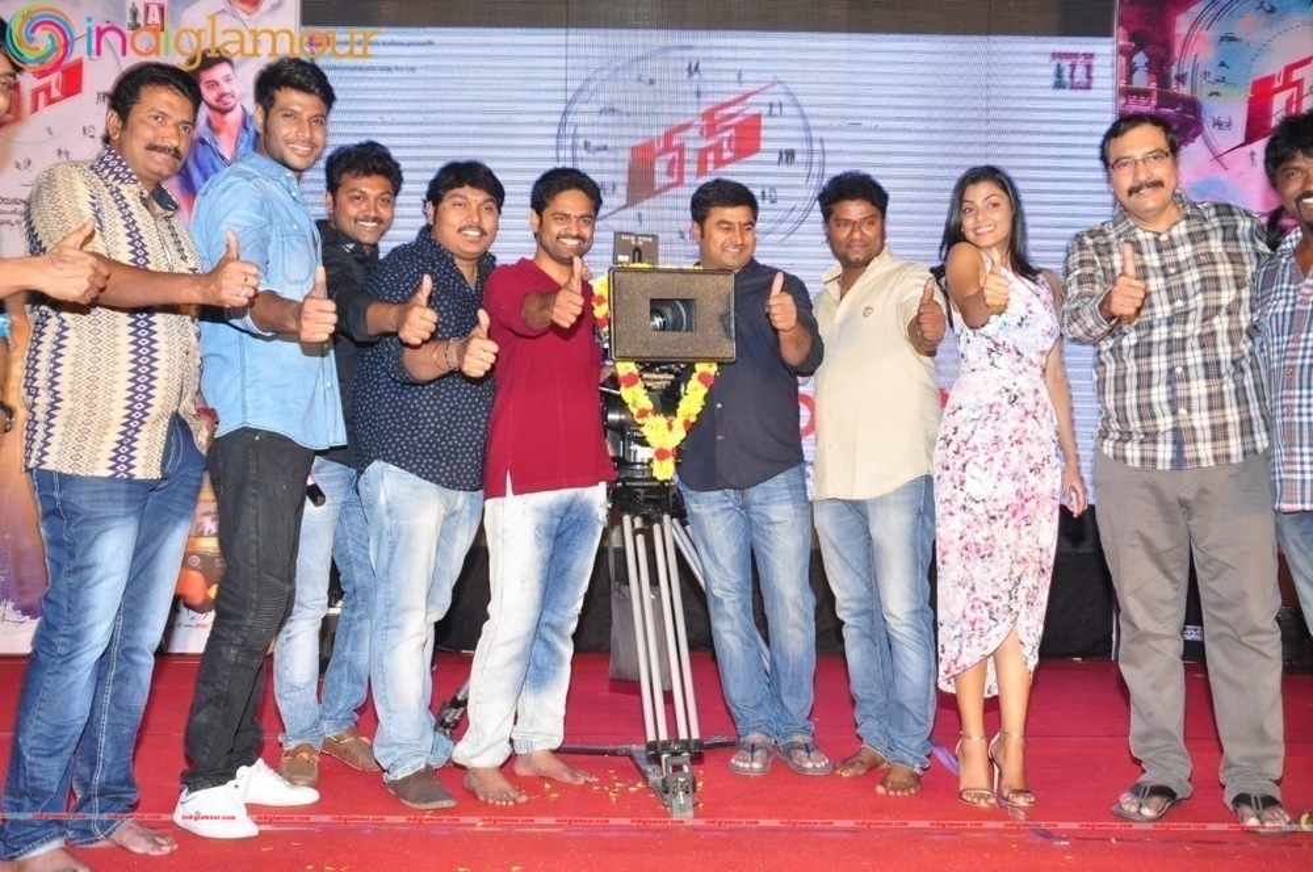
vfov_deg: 35.4
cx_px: 656
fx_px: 1366
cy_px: 436
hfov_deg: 51.3
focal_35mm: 38
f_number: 6.3
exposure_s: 1/125
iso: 640
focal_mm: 25
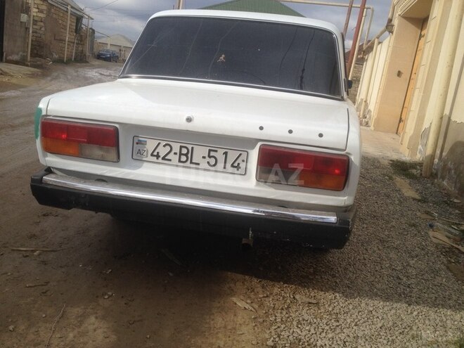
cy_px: 174
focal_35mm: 35
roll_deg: -9.0
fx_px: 469
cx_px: 232
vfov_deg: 40.7
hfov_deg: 52.6
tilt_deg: -17.5
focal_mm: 4.28
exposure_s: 1/890
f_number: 2.4
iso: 50
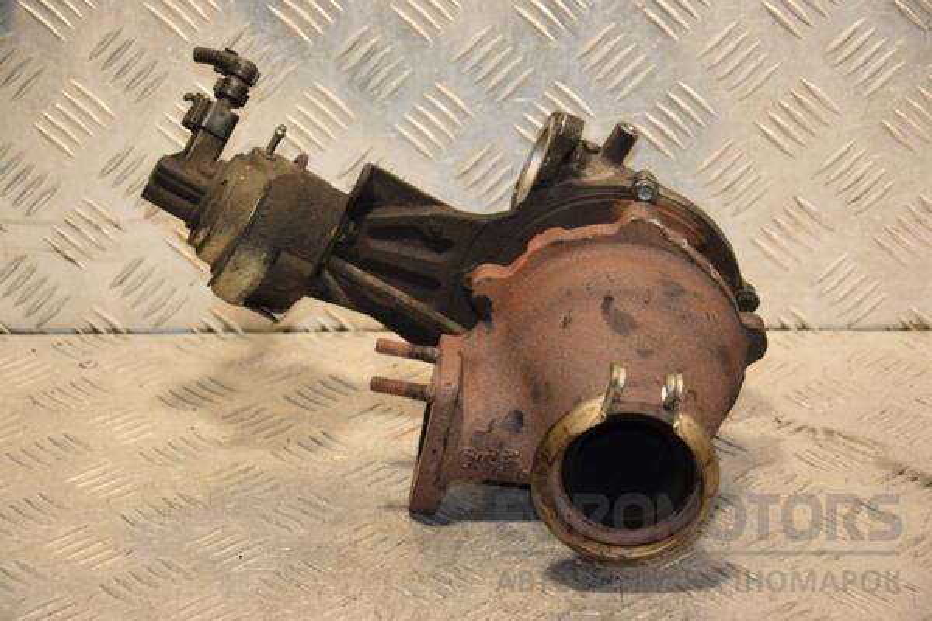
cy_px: 310
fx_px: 2563
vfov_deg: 13.8
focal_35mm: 99
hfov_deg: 20.6
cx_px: 466
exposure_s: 1/160
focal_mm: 66
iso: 800
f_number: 5.3
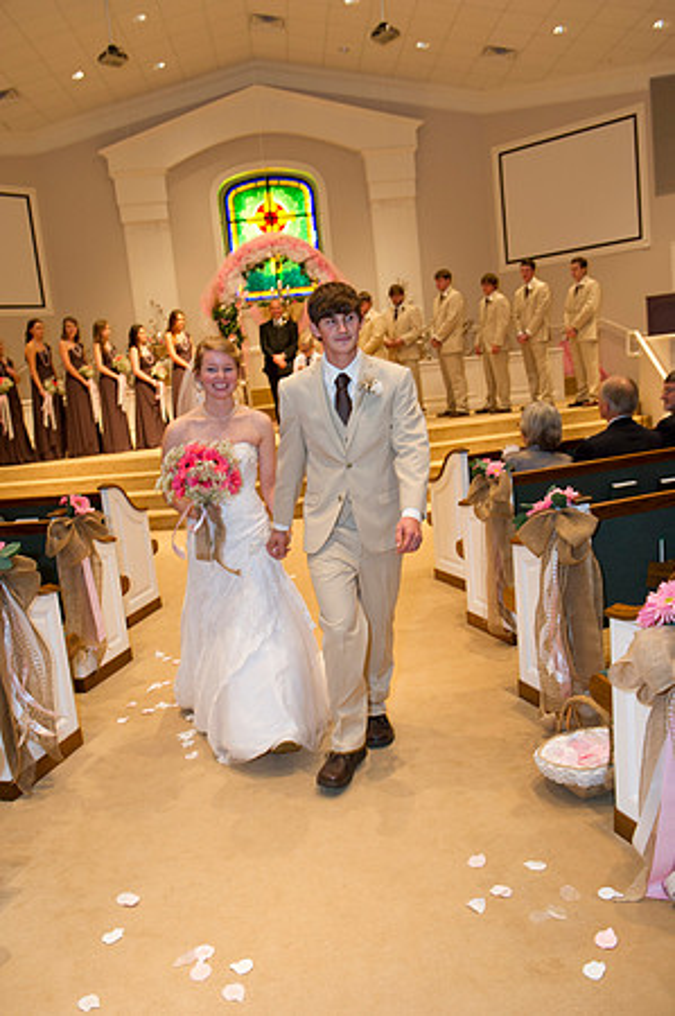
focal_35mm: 31
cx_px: 338
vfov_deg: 60.3
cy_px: 508
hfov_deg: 42.2
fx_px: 874
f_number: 4.5
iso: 1600
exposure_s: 1/125
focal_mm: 31
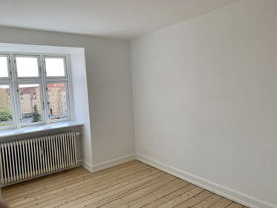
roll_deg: +2.8
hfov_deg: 67.3
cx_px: 138
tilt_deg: -7.2
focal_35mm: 26
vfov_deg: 53.1
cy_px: 104
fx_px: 208
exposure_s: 1/122
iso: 25
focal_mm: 4.25
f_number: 1.8
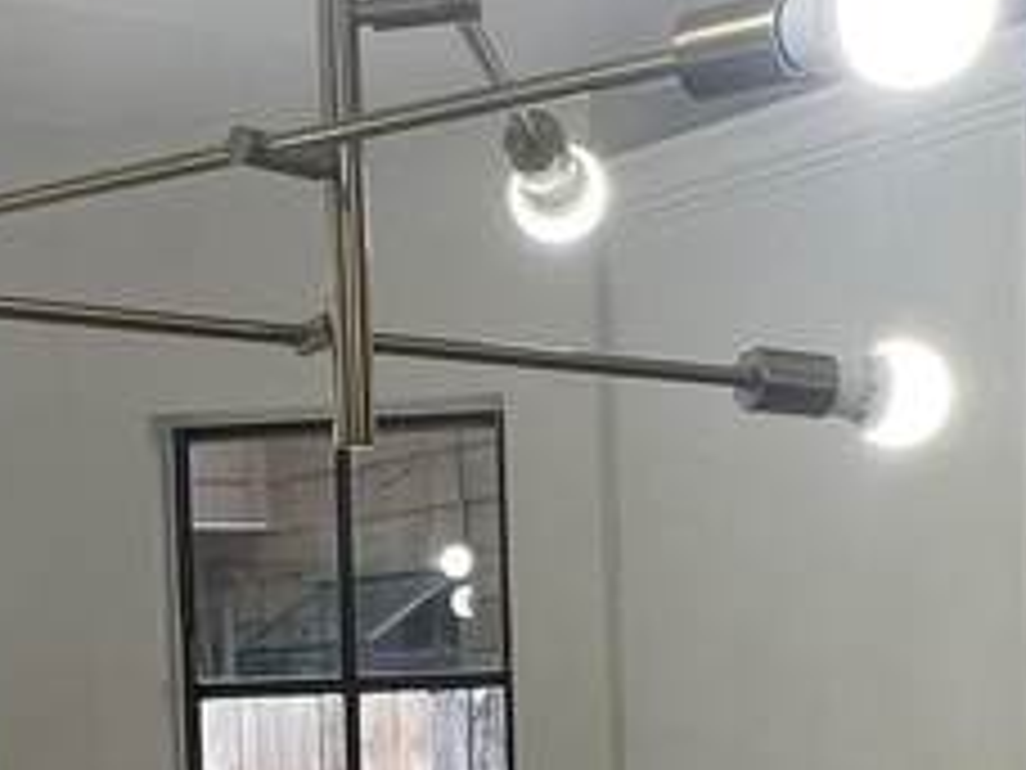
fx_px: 2164
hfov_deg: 26.6
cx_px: 374
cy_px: 932
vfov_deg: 19.0
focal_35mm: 73
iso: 50
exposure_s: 1/120
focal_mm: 1.57
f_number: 1.8
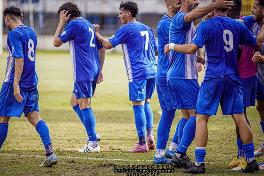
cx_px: 130
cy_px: 84
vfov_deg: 5.0
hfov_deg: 7.5
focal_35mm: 273
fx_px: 2003
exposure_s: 1/640
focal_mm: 200
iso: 250
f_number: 2.8
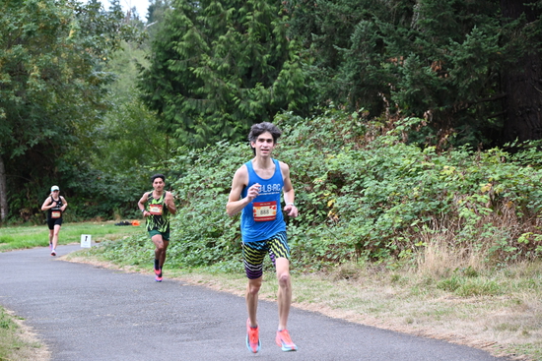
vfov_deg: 13.2
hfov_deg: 19.6
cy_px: 180
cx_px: 271
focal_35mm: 104
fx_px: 1566
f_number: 6.3
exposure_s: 1/125
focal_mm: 104
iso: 1100
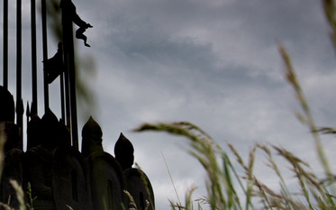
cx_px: 45
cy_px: 82
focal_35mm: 86
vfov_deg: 15.2
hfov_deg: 23.6
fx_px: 787
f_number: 8
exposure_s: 1/1250
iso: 200
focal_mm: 35
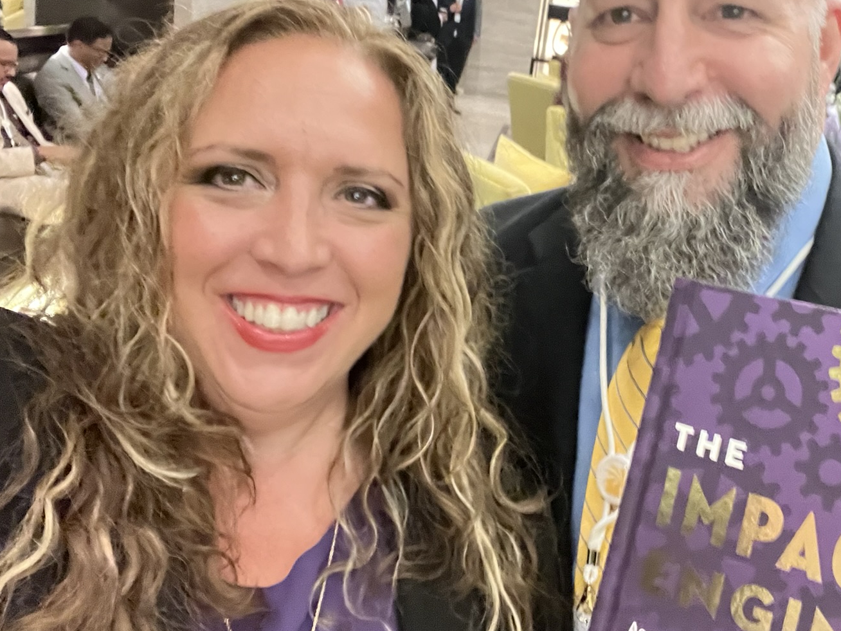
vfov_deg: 39.4
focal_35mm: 36
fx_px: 875
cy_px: 242
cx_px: 569
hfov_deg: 50.3
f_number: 2.2
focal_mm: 2.71
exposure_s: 1/15
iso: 1000
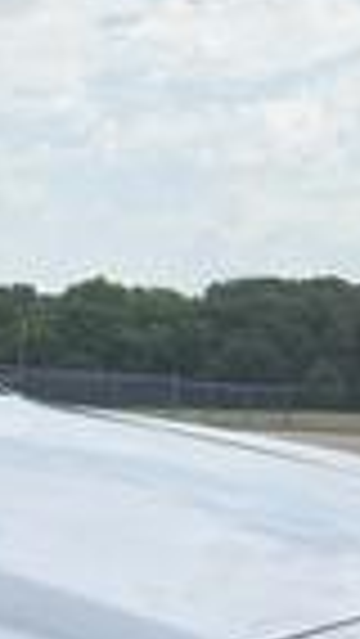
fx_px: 1509
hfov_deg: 12.6
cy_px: 783
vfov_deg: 22.0
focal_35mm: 89
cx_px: -256
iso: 80
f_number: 1.8
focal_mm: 5.4
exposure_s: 1/6217
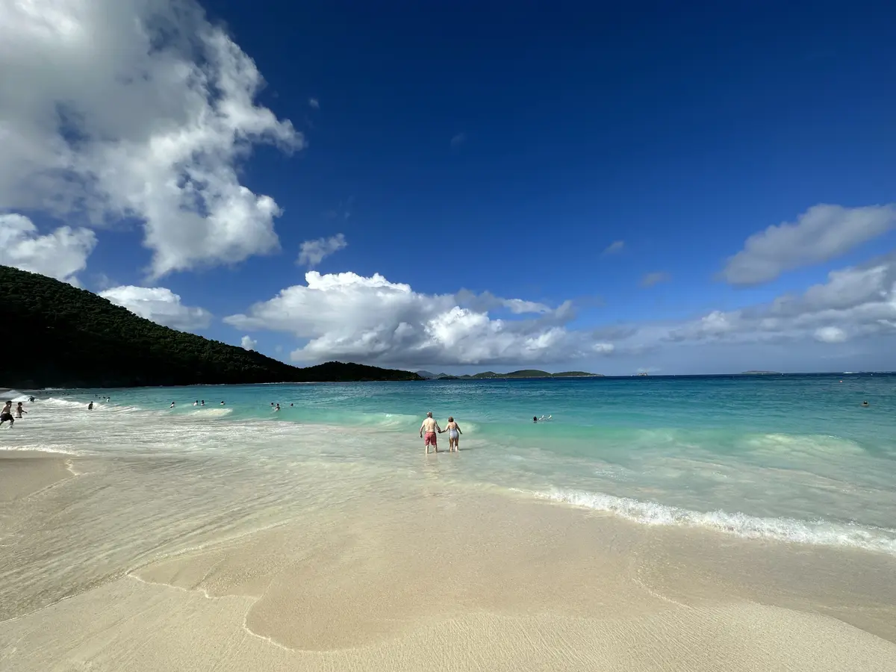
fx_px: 362
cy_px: 336
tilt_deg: +6.6
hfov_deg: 102.1
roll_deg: +0.5
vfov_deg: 85.7
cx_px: 448
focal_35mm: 14
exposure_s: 1/4292
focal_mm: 2.22
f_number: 2.2
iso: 50
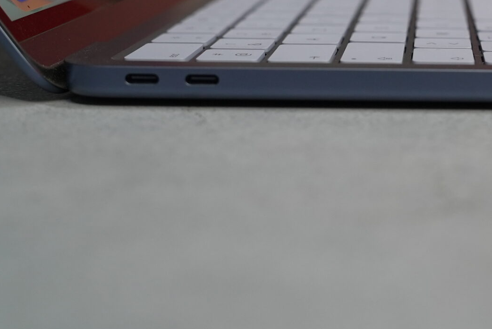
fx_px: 1176
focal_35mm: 86
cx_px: 426
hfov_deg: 23.1
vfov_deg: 15.8
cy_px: 48
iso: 1600
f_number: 4.5
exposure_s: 1/100
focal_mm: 35
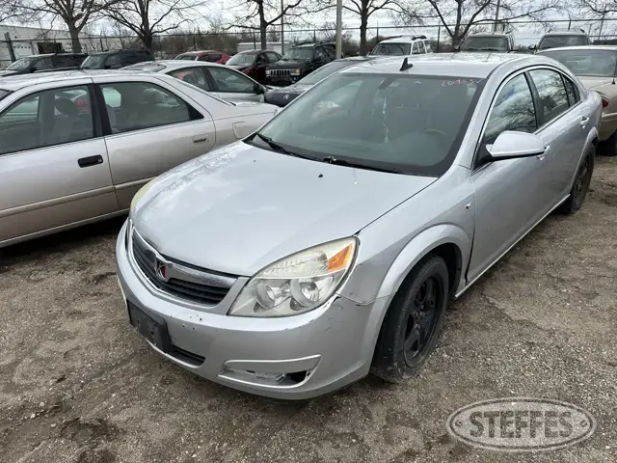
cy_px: 232
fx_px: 428
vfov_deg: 56.8
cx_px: 308
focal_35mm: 24
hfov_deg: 71.6
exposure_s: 1/4016
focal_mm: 6.86
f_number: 1.78
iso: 80
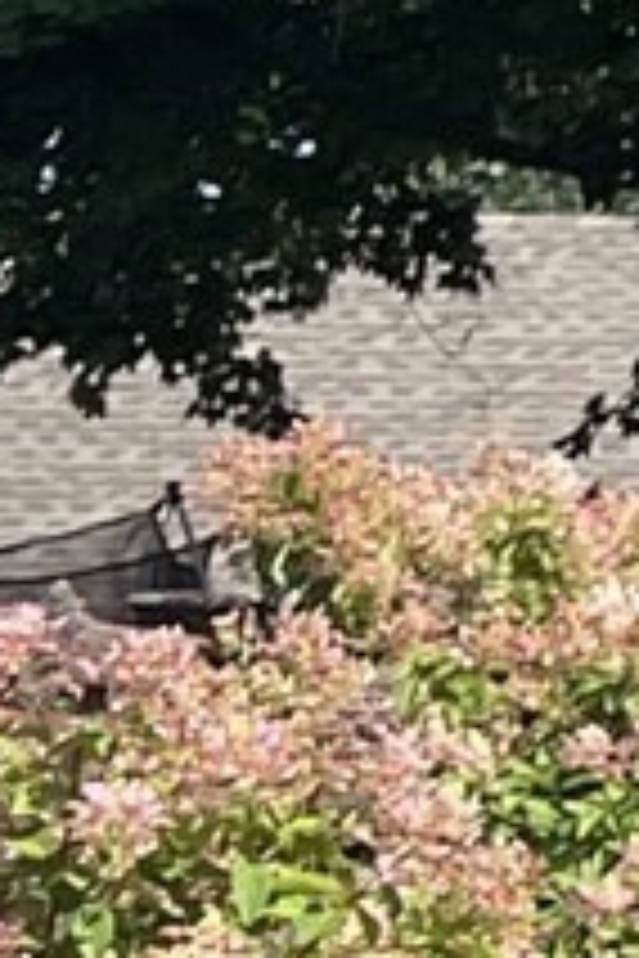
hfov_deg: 3.9
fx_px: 6922
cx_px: 4540
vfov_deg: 7.8
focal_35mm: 260
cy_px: -490
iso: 50
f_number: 1.6
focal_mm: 5.1
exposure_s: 1/1992
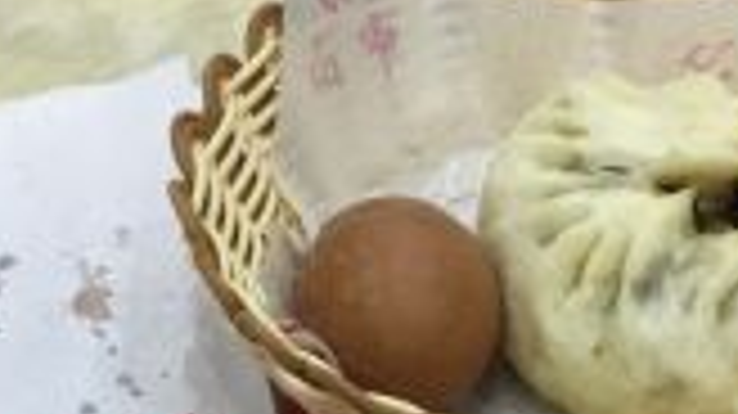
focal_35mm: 77
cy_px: 594
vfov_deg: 14.7
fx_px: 1506
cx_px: 256
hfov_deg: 27.4
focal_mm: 4.15
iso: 32
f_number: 2.2
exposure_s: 1/17
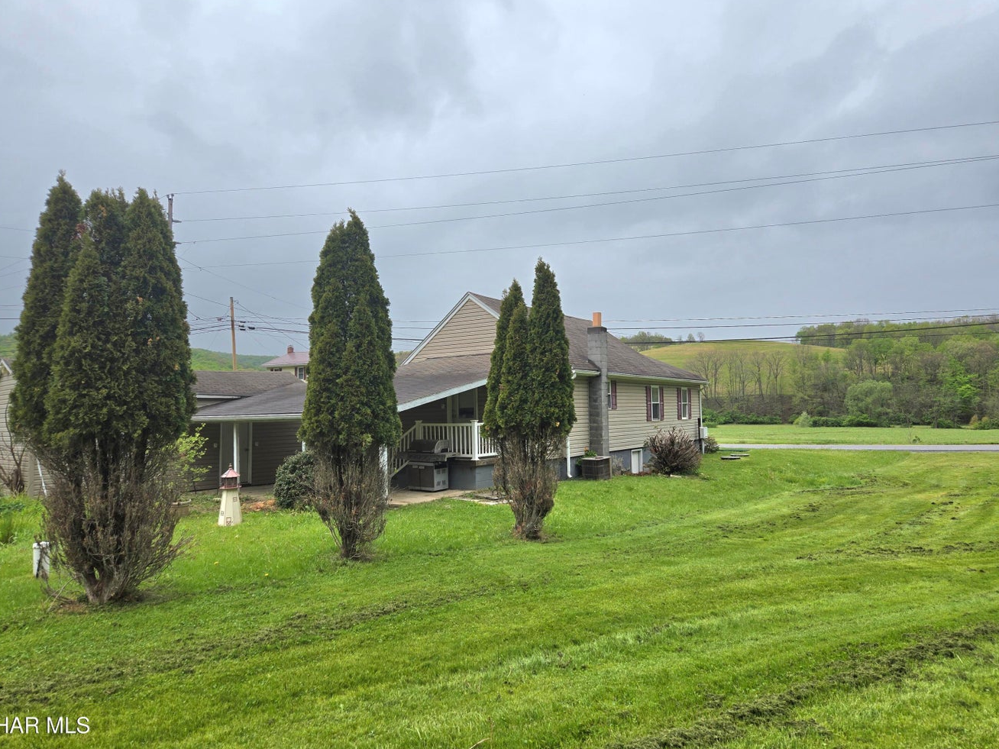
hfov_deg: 71.6
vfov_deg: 56.8
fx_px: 693
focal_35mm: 24
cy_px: 370
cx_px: 498
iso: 25
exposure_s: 1/2500
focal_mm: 5.4
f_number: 1.8
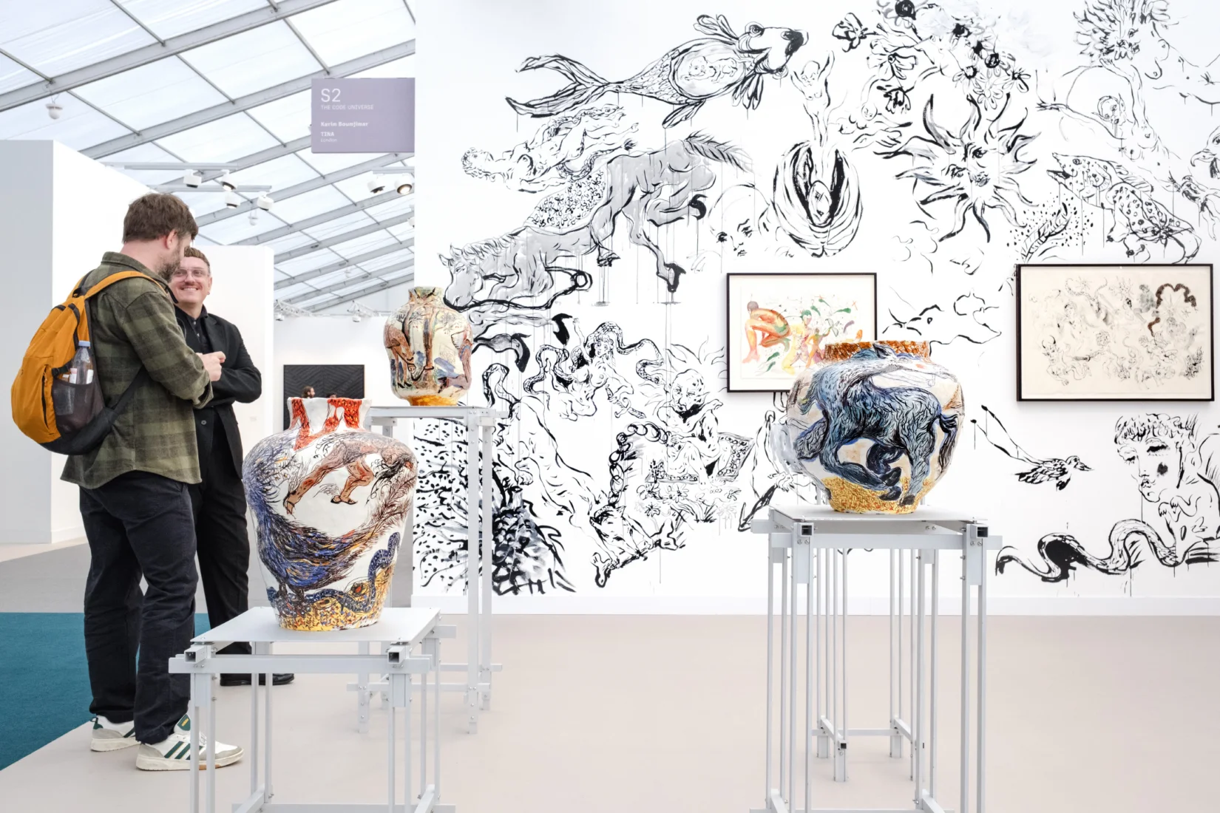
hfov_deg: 54.4
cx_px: 610
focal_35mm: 35
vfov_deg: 37.9
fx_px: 1186
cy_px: 406
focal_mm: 23
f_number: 8
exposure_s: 1/250
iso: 1600
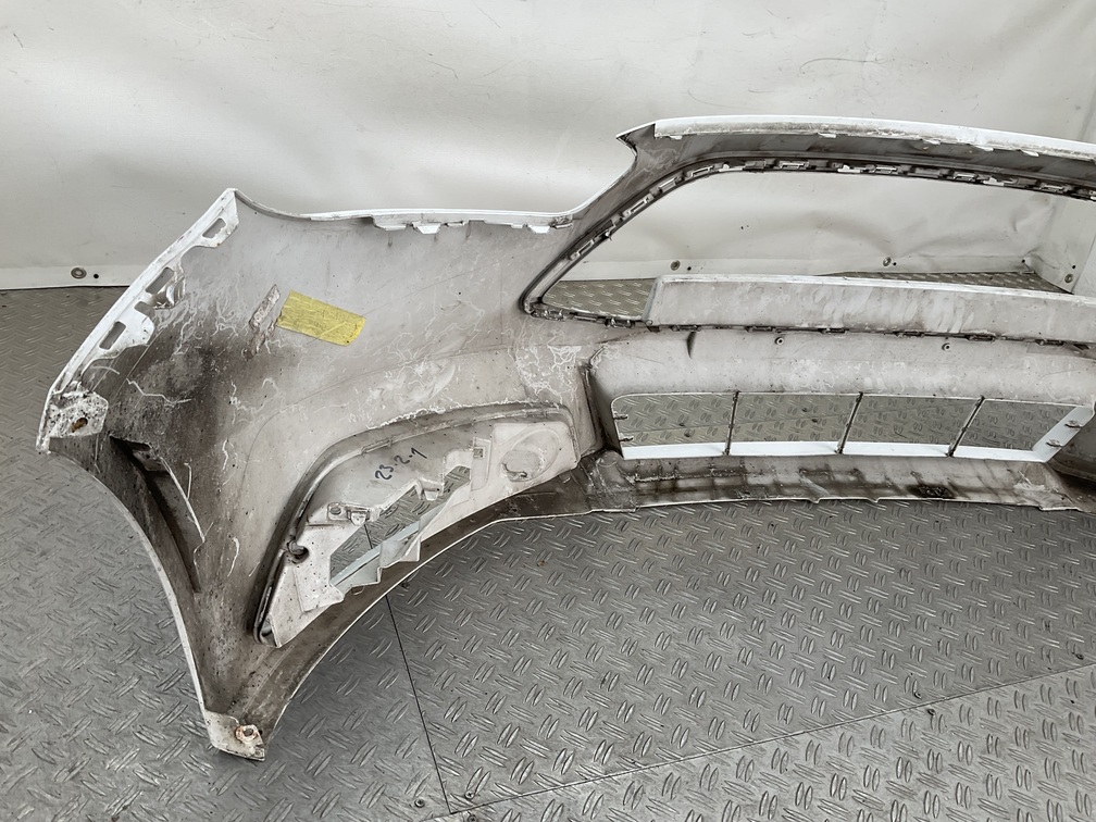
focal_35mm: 29
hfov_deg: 61.7
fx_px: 918
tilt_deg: -30.3
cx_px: 548
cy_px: 411
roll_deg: -11.3
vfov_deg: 48.2
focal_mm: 3
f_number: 1.8
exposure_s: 1/131
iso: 16
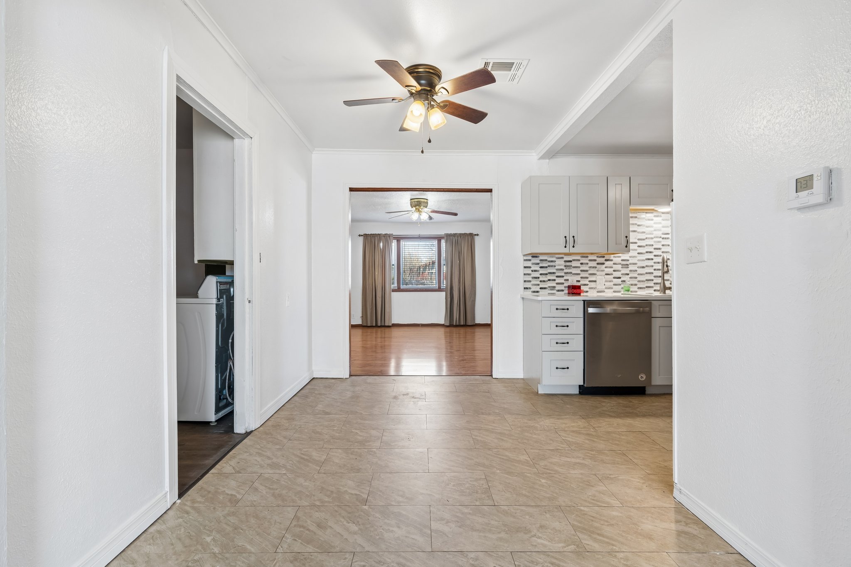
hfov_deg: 96.7
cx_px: 426
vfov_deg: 73.7
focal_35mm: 16
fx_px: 378
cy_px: 284
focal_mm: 16
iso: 200
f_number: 7.1
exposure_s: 1/15
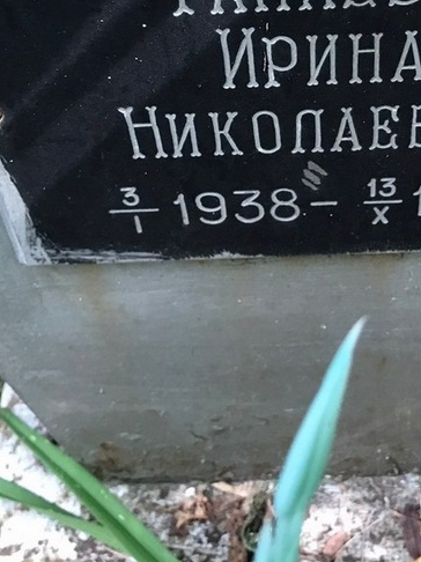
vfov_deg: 32.2
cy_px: 149
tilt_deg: -49.8
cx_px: 308
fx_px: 958
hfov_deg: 24.6
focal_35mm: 59
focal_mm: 3.99
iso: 32
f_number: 1.8
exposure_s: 1/22
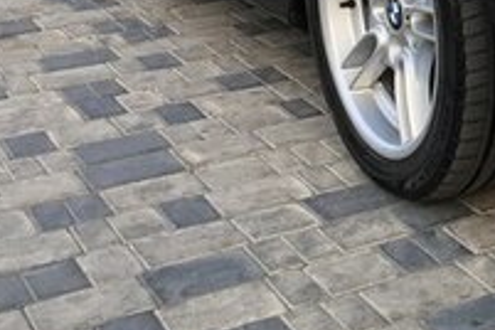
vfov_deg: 13.0
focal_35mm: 99
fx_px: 1361
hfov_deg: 19.1
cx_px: 640
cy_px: -176
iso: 32
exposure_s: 1/50
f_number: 2.2
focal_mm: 4.15
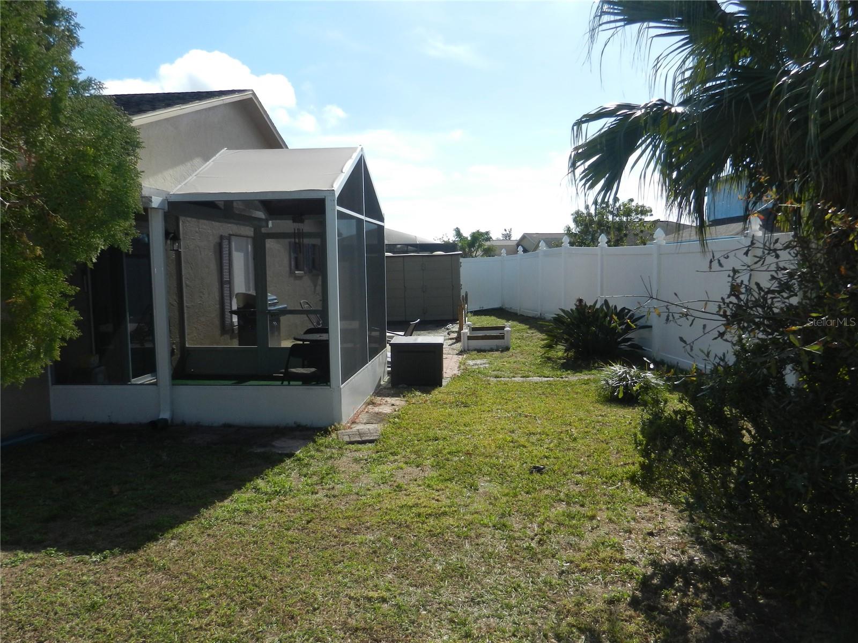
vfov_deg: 54.9
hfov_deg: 69.4
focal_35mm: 25
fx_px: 620
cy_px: 322
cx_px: 429
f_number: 3.5
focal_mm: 4.5
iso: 160
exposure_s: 1/1600
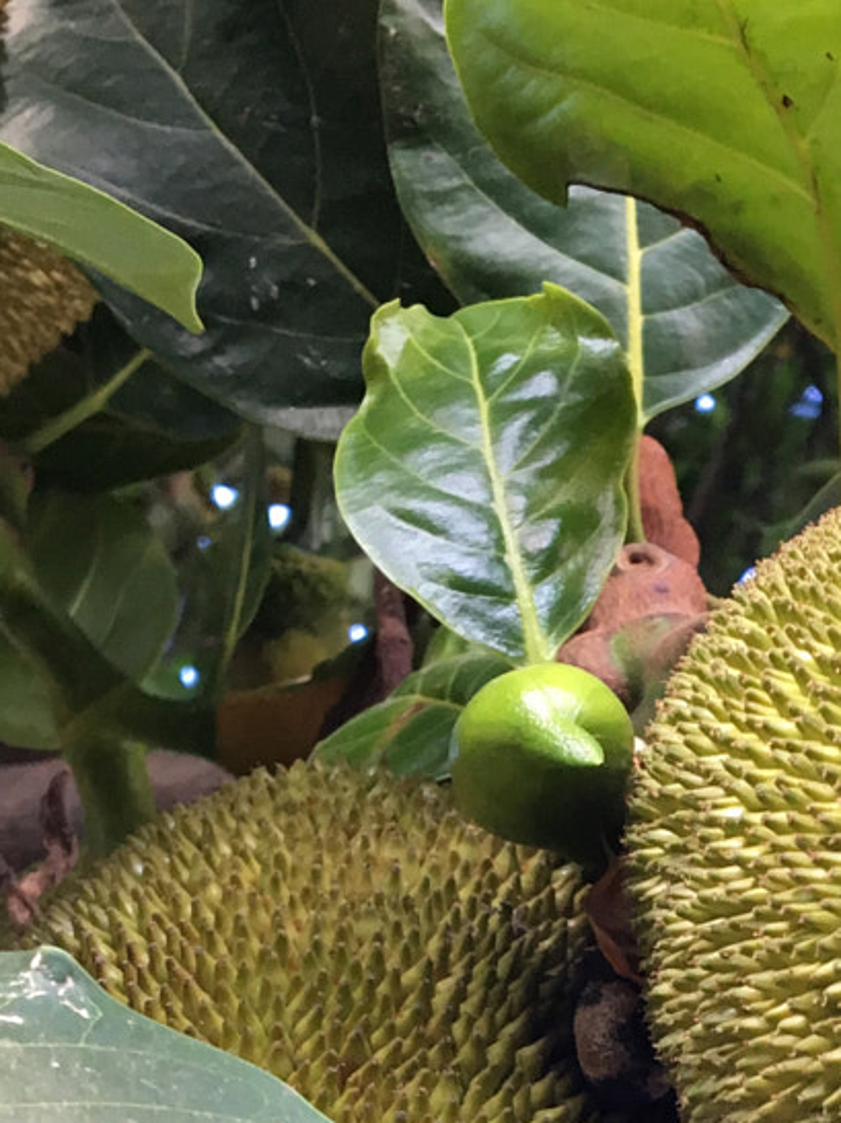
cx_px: 732
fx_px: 2756
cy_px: 1218
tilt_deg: +48.0
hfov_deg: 17.1
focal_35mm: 85
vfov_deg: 21.9
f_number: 2.2
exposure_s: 1/30
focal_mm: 4.15
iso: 32
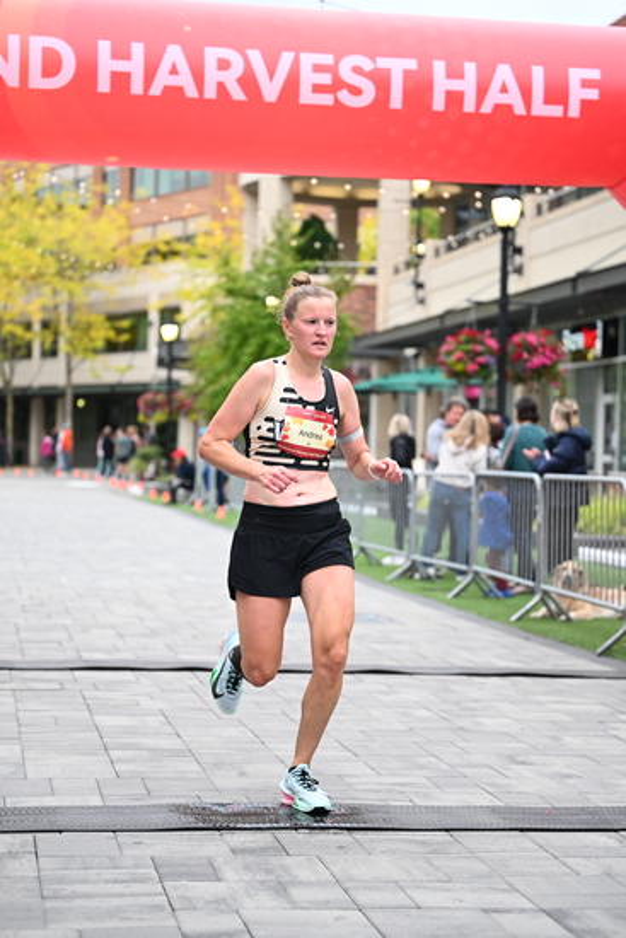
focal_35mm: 72
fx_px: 1877
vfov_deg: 28.1
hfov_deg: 18.9
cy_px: 469
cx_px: 313
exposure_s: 1/1250
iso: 1600
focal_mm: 72
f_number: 2.8
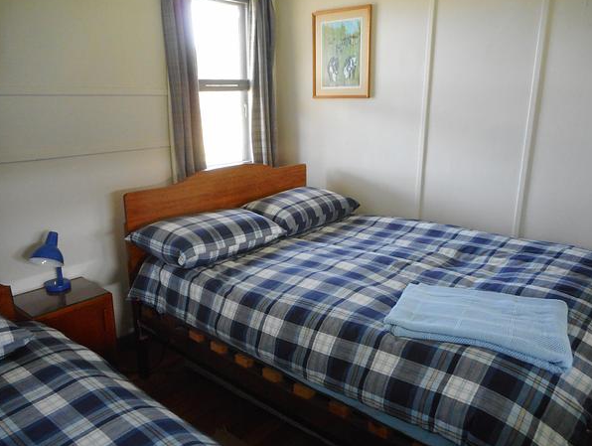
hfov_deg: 67.2
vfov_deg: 53.2
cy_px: 218
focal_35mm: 26
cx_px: 301
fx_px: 445
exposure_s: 1/30
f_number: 3.7
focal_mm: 4.5
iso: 400
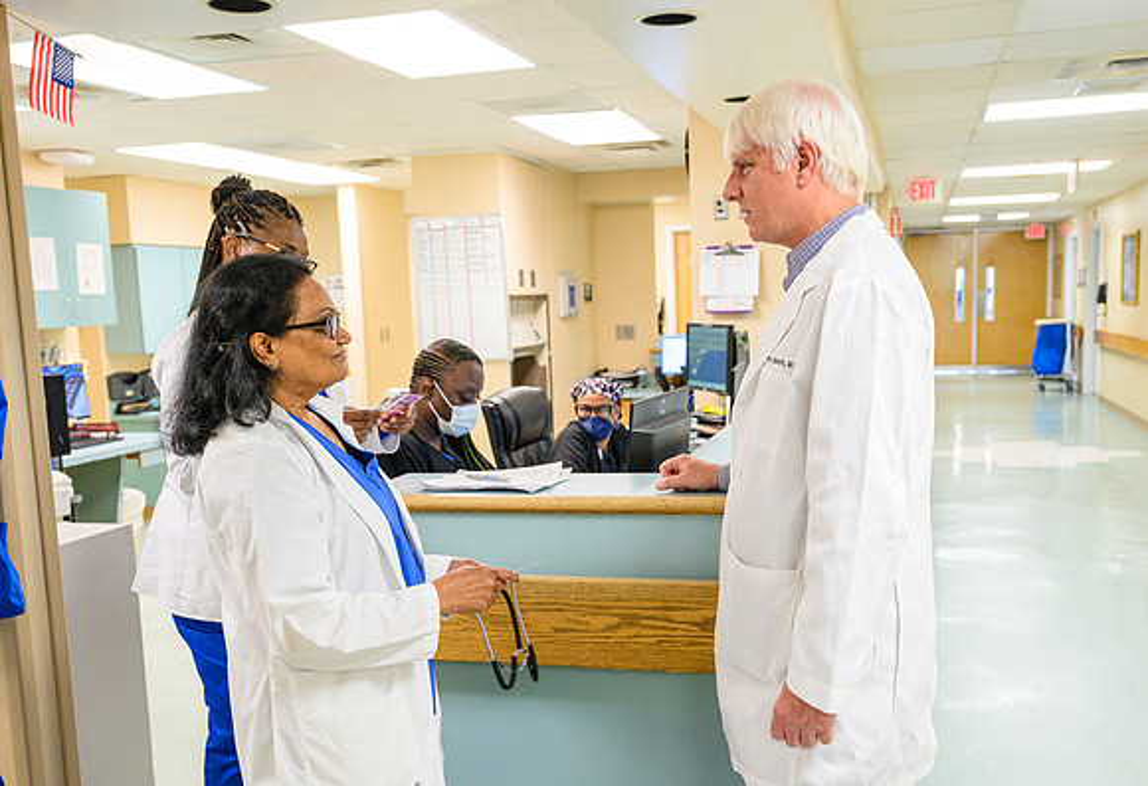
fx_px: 1191
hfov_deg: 51.4
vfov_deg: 36.4
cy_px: 462
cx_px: 613
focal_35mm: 37
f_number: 4.5
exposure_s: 1/30
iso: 1000
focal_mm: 29.5
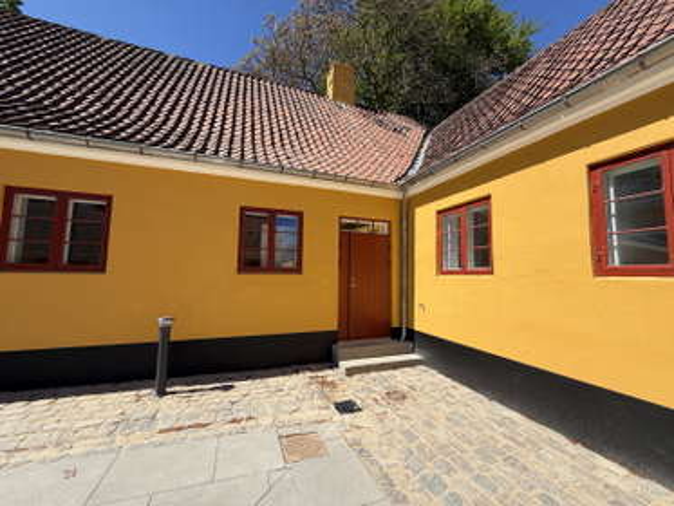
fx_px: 273
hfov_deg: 102.0
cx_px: 337
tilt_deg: +5.3
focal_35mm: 14
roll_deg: -0.8
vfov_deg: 85.7
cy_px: 253
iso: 50
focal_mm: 2.22
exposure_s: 1/1497
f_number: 2.2
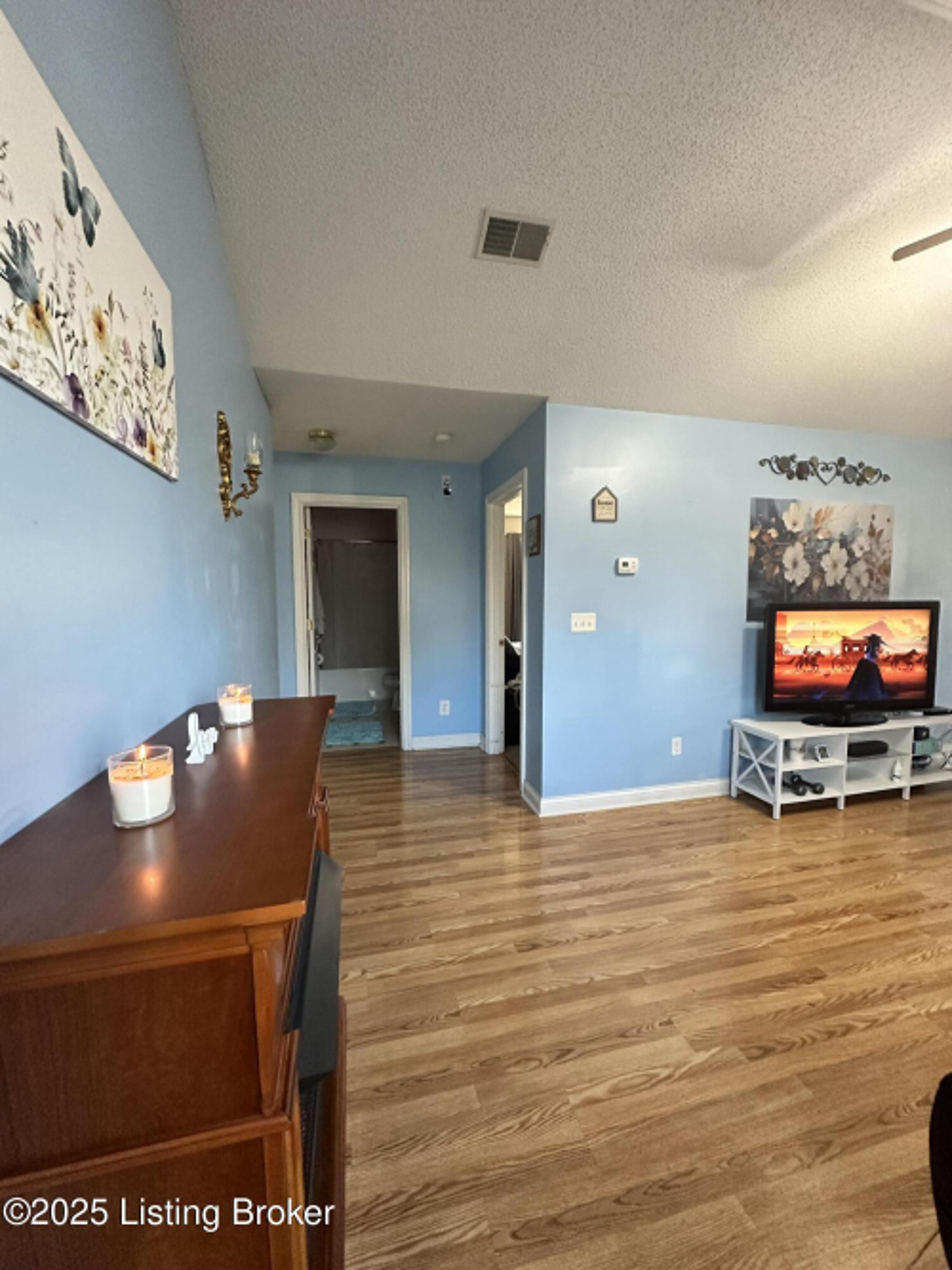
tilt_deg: -4.8
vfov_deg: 102.1
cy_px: 635
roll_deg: -0.2
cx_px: 476
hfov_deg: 85.7
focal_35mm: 14
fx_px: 514
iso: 500
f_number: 2.2
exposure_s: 1/60
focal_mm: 2.22
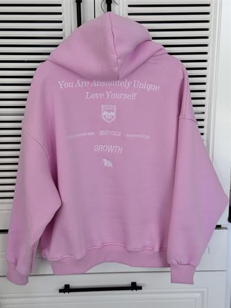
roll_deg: -0.2
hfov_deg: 30.3
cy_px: 154
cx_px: 116
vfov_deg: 39.7
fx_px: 427
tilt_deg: -13.2
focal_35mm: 48
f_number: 1.78
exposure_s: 1/343
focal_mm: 6.76
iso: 64
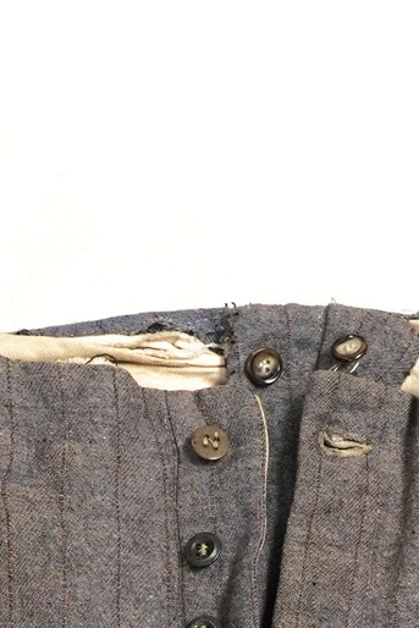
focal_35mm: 269
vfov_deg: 7.2
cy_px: 1541
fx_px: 4693
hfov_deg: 5.1
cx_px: 156
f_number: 4.5
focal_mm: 32
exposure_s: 1/100
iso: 400
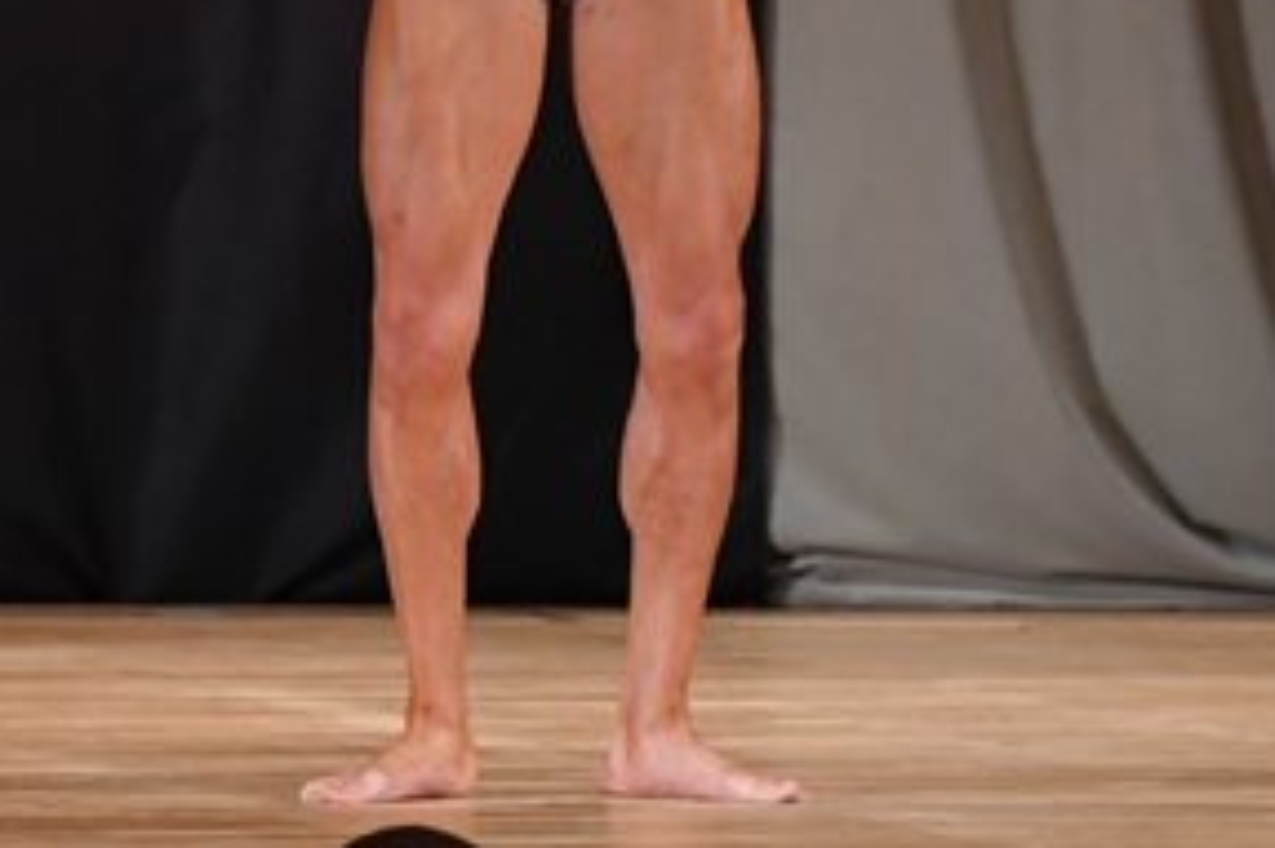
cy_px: -31
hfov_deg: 3.4
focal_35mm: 608
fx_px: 21520
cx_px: 642
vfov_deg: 2.3
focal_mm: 150
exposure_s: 1/400
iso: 3200
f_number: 5.6
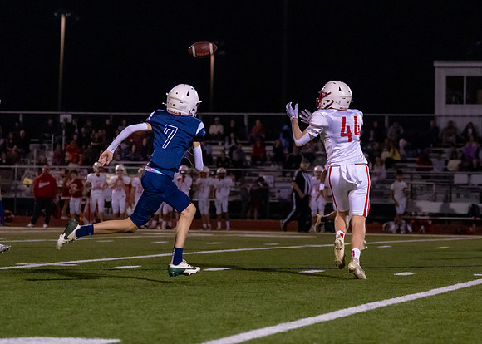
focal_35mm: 151
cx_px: 301
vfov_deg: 9.5
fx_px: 2066
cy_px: 97
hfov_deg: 13.3
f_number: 2.8
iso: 6400
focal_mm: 83
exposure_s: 1/1600
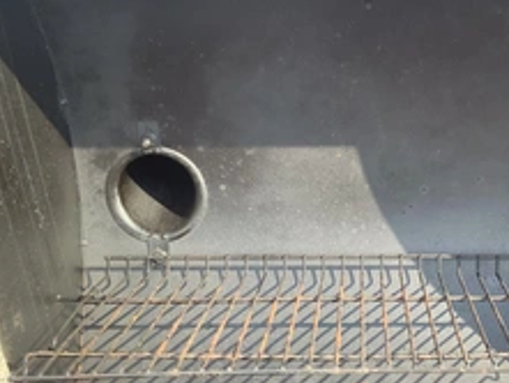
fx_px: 824
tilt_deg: -27.1
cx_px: 369
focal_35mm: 56
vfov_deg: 25.8
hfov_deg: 33.8
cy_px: 291
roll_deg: +1.5
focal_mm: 3.3
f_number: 2.4
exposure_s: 1/120
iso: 25
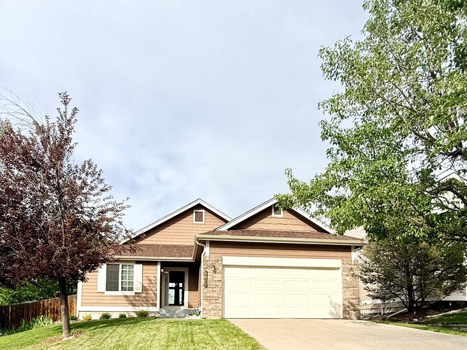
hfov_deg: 71.5
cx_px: 221
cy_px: 292
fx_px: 324
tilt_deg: +6.7
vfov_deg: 52.2
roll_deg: -0.6
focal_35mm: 24
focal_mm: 2.22
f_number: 2.2
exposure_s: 1/3289
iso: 50
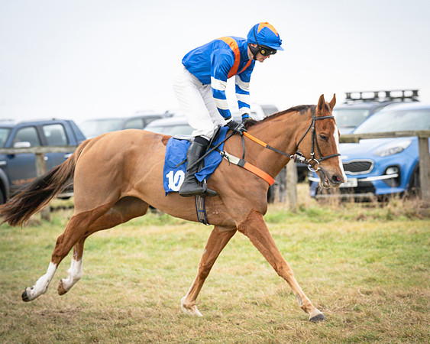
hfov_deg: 11.3
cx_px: 288
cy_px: 163
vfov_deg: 9.1
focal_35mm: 170
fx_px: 2162
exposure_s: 1/1000
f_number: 4.5
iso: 500
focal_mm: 135
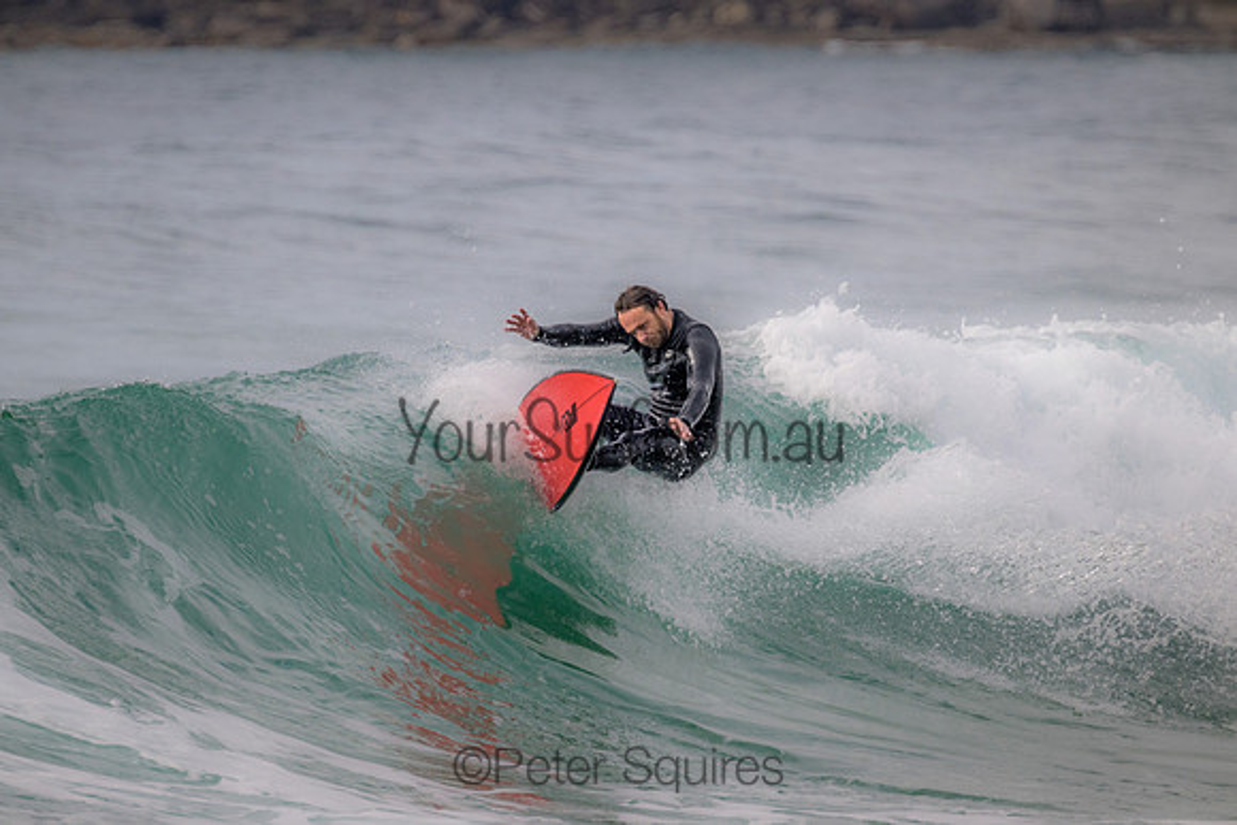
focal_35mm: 800
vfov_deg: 1.7
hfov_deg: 2.6
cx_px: 618
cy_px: 412
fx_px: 27494
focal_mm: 800
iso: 1600
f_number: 11
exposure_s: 1/2000
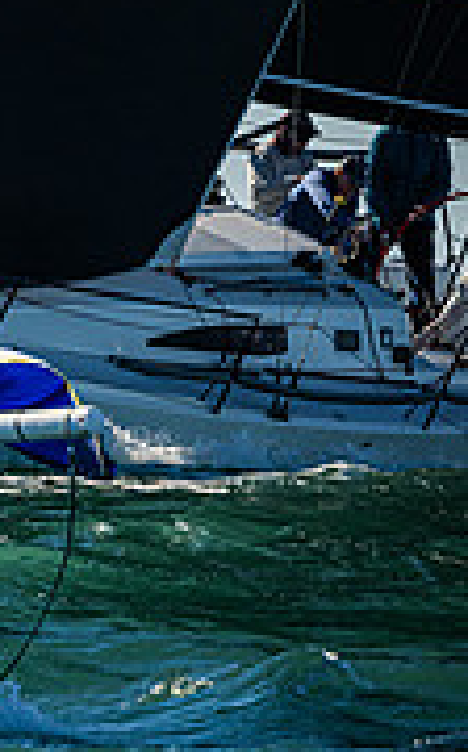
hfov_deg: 1.4
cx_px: -740
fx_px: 19511
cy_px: 15
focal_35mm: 953
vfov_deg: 2.2
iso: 400
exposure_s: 1/2500
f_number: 5.6
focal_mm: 290
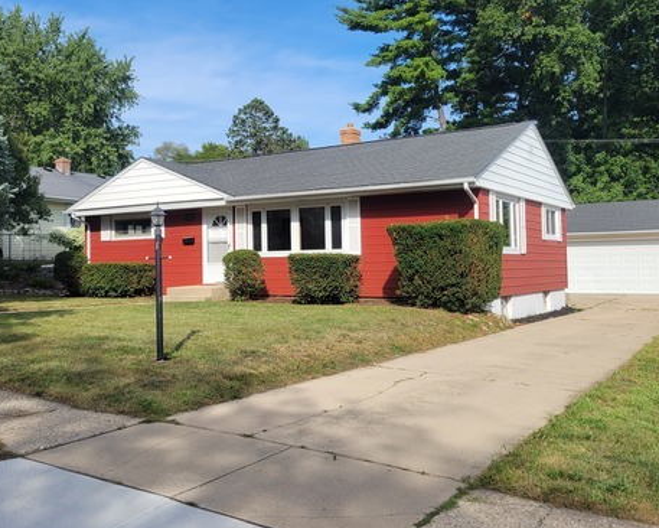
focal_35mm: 37
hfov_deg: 48.9
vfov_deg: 40.1
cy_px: 245
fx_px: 722
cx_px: 286
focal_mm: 5.4
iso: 40
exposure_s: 1/1765
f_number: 1.8
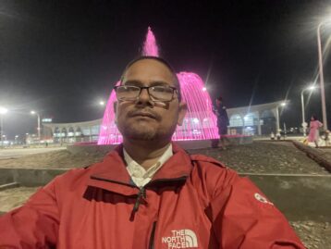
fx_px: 220
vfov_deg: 58.9
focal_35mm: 23
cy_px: 124
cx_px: 166
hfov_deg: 73.9
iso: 1000
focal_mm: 2.71
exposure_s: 1/17
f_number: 2.2
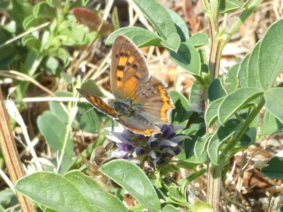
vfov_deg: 7.9
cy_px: 106
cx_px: 142
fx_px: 1545
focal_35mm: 189
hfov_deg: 10.5
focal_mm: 33.9
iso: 80
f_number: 5.5
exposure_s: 1/160
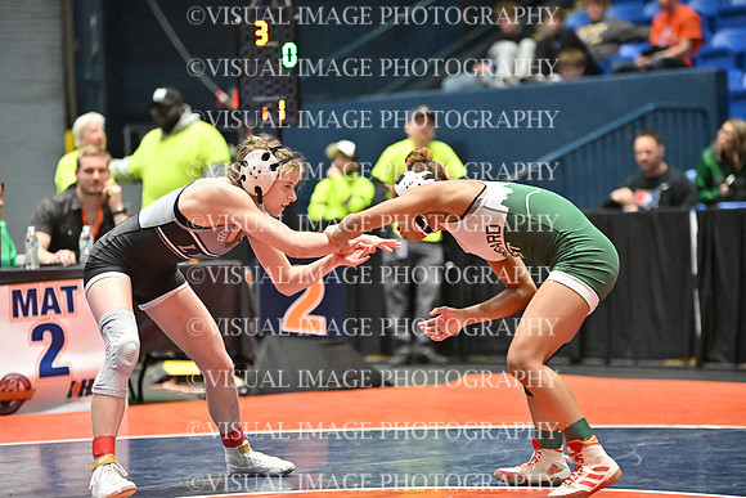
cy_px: 249
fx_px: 2694
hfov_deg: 15.8
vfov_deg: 10.6
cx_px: 373
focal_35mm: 130
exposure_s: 1/1000
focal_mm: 130
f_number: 2.8
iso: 6400
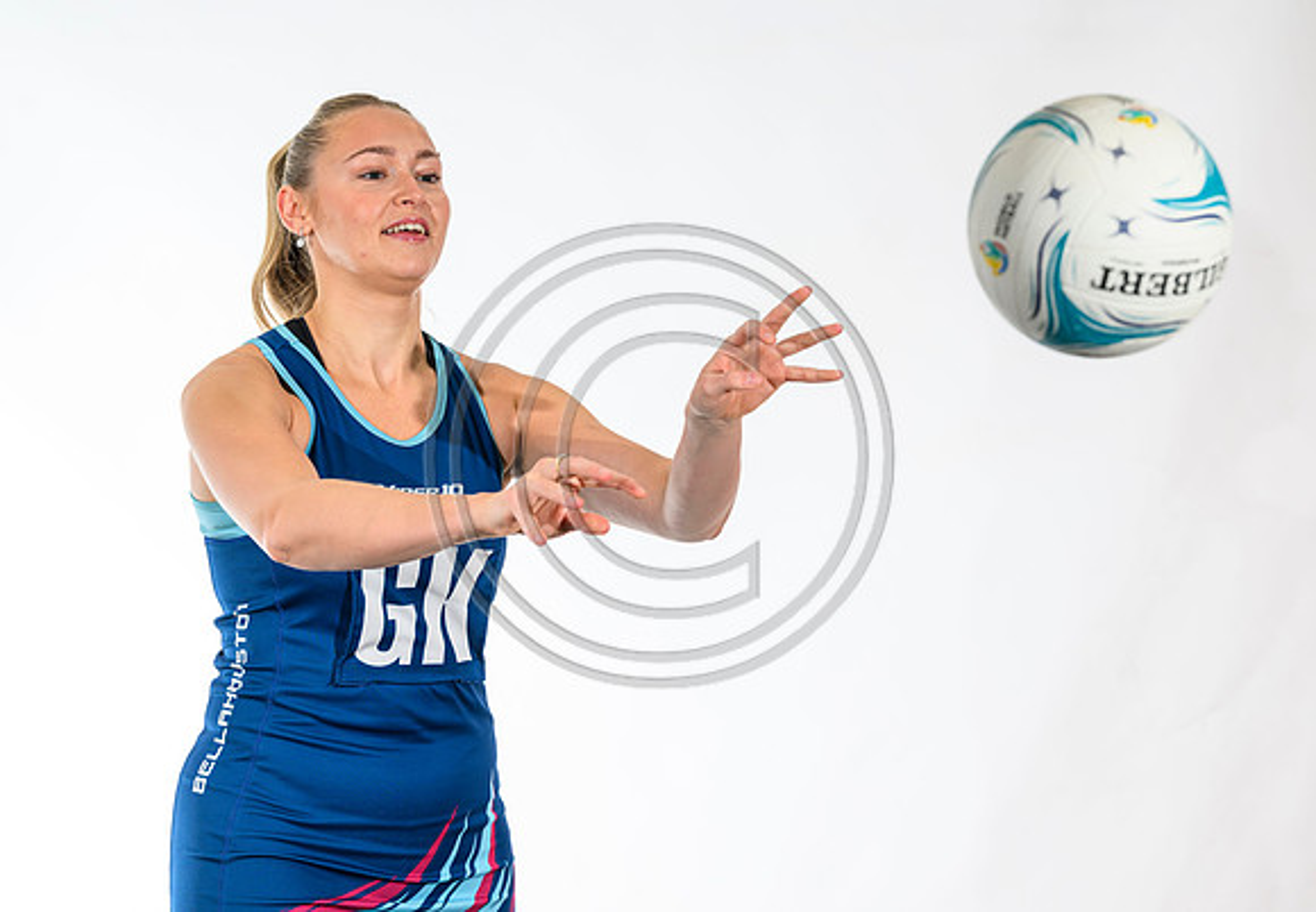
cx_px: 602
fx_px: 5139
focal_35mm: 139
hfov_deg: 14.6
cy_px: 399
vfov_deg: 10.1
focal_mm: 120
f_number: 5
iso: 320
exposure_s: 1/160
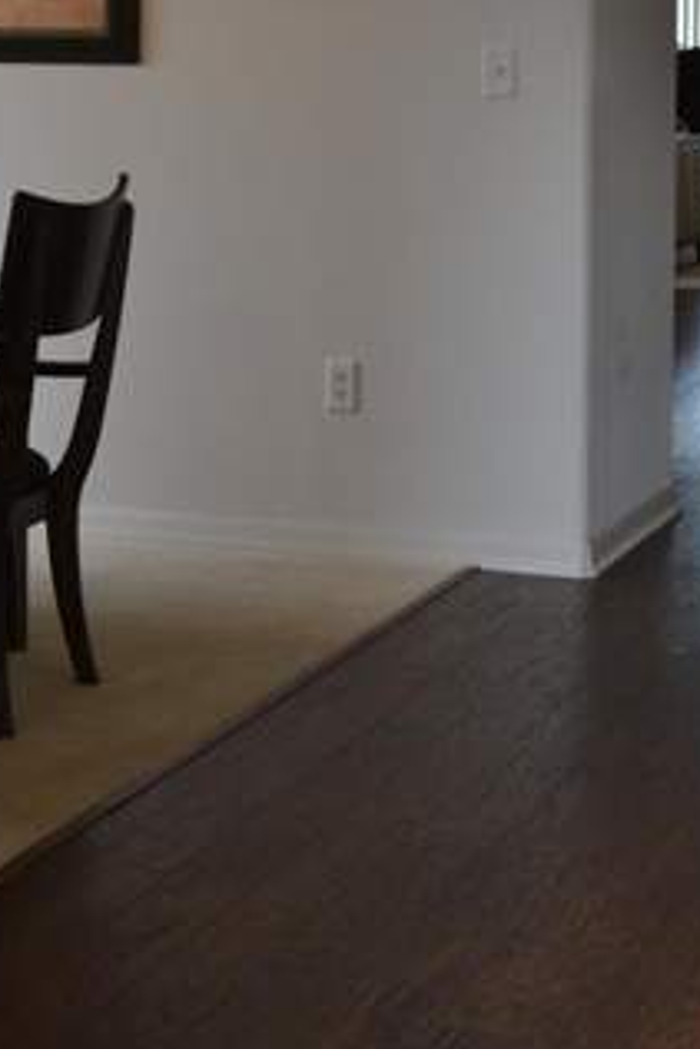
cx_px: 587
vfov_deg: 23.6
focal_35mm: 82
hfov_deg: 16.5
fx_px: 2389
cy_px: -30
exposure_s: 1/80
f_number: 4.2
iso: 400
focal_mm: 24
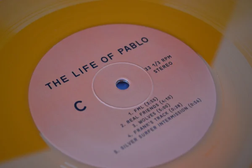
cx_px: 126
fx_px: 357
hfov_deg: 38.9
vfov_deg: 26.5
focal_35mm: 51
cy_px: 84
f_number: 5
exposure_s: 1/10
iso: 800
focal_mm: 34
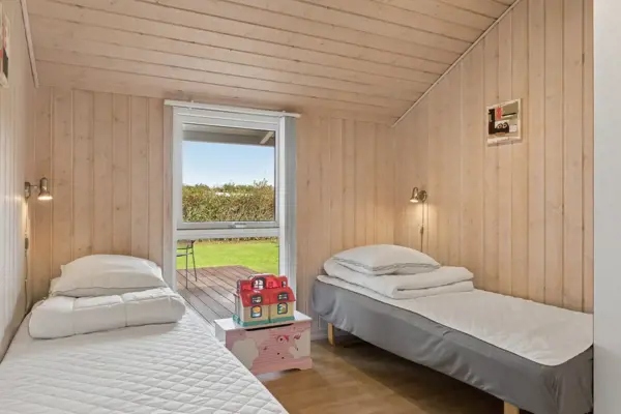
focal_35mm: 26
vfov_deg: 50.4
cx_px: 310
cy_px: 207
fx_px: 440
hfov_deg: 70.4
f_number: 8
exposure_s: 1/60
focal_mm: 17
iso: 200
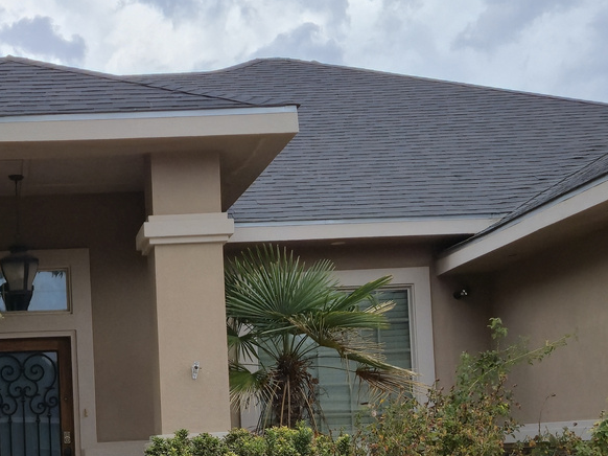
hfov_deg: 23.6
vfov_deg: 17.9
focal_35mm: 81
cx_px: 83
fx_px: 1422
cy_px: 409
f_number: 1.8
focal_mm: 5.4
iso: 25
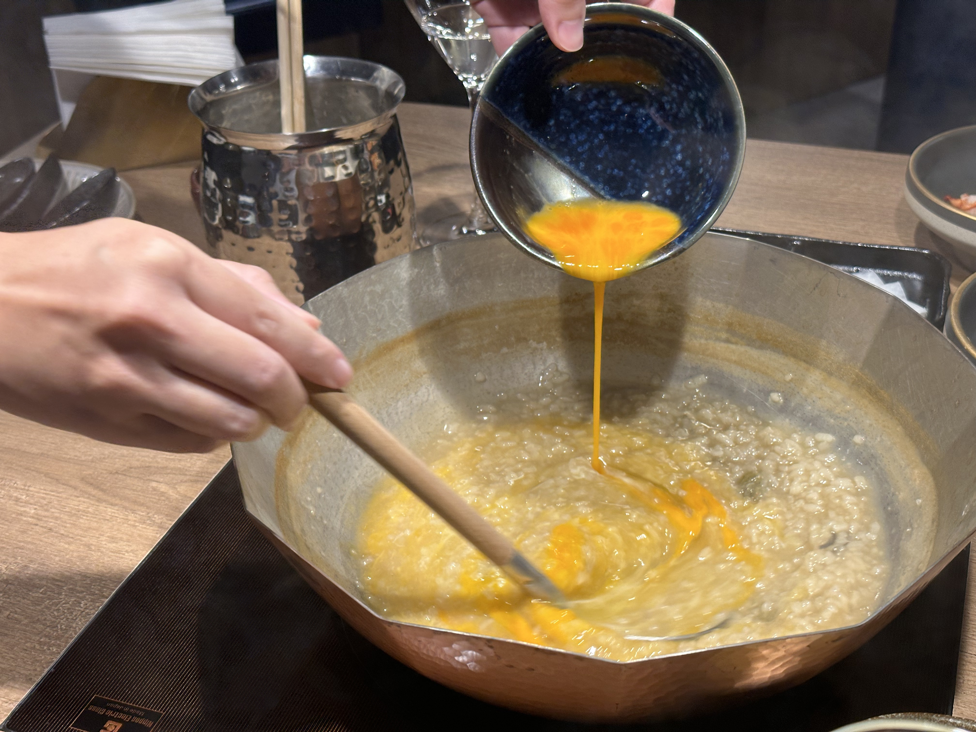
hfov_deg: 39.7
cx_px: 488
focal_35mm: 48
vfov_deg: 30.3
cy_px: 366
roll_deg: +2.7
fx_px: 1353
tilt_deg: -33.9
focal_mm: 6.86
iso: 80
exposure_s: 1/97
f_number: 1.78
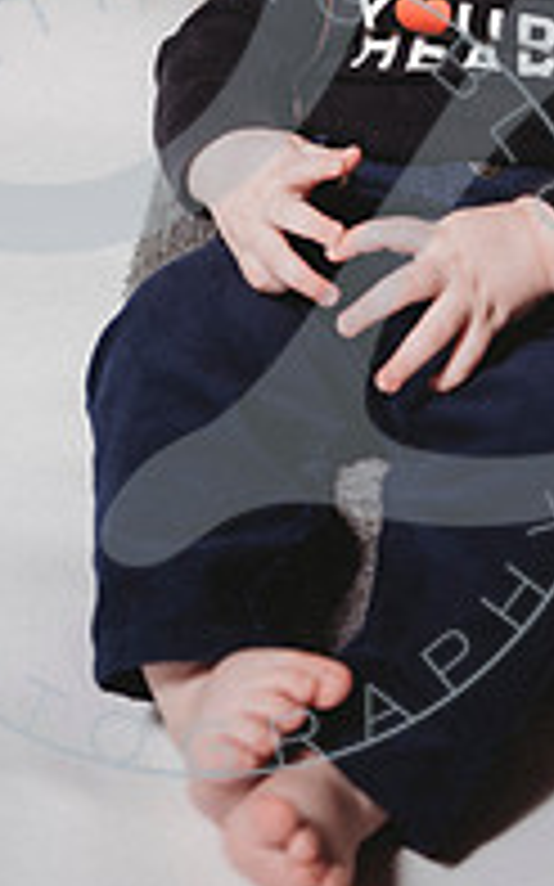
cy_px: 18
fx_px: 2708
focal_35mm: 112
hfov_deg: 11.7
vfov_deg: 18.2
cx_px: 410
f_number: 2.8
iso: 100
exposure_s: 1/160
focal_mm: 48
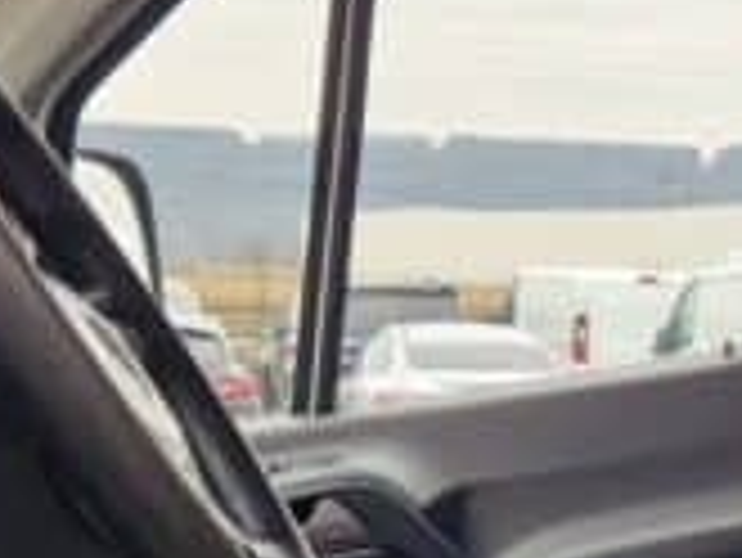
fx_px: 2295
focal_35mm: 107
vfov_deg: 13.7
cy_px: 544
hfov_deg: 17.6
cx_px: 872
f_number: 1.8
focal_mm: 5.4
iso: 125
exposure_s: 1/180
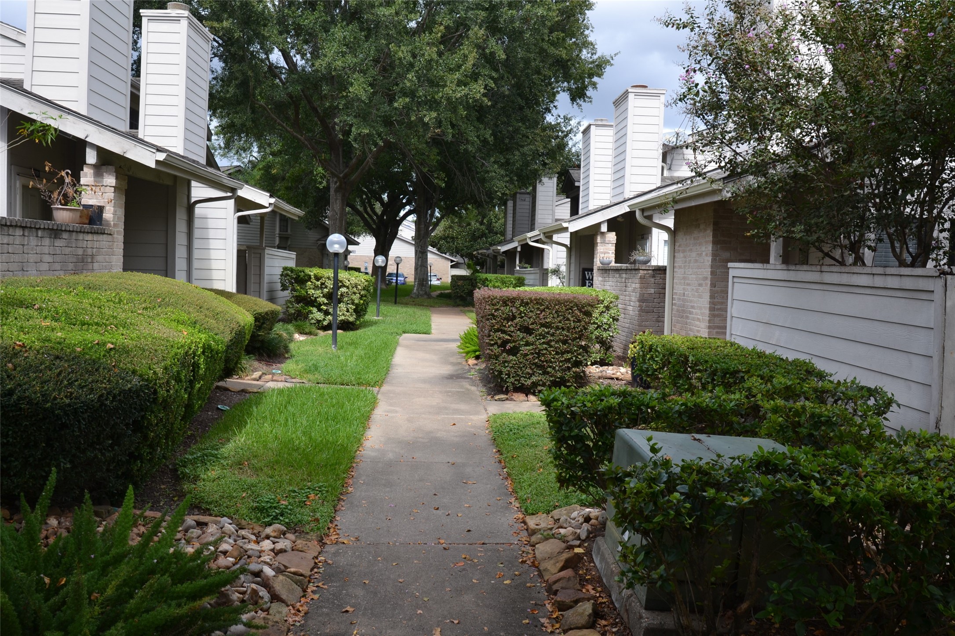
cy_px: 318
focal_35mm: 30
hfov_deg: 61.9
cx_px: 478
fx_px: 796
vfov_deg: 43.6
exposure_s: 1/160
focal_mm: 20
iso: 100
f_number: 6.3
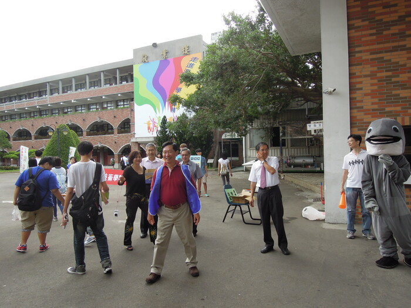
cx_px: 206
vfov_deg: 56.8
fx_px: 285
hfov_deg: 71.6
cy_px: 154
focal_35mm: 24
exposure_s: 1/500
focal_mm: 4.3
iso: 160
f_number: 2.8
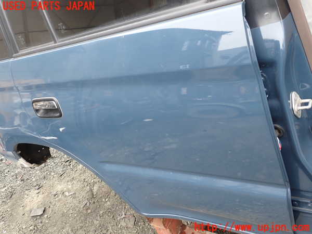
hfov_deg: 60.0
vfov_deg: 46.8
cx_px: 156
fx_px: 270
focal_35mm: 30
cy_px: 117
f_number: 3.2
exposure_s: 1/80
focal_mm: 5.4
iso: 100
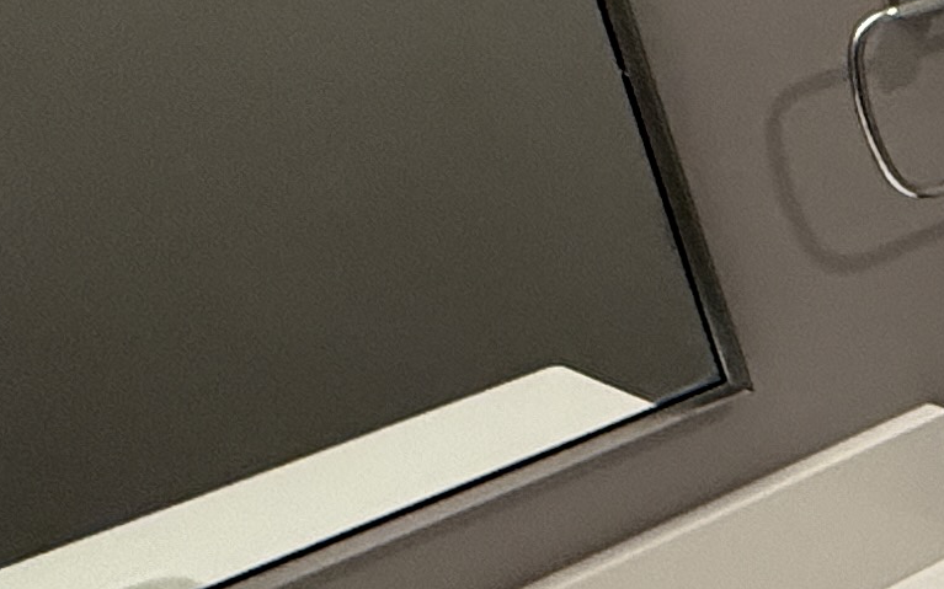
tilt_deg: -21.4
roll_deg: -0.5
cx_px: 2335
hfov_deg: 14.6
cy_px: 69
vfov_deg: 16.5
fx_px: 2006
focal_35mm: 78
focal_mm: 2.22
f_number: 2.2
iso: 250
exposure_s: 1/60
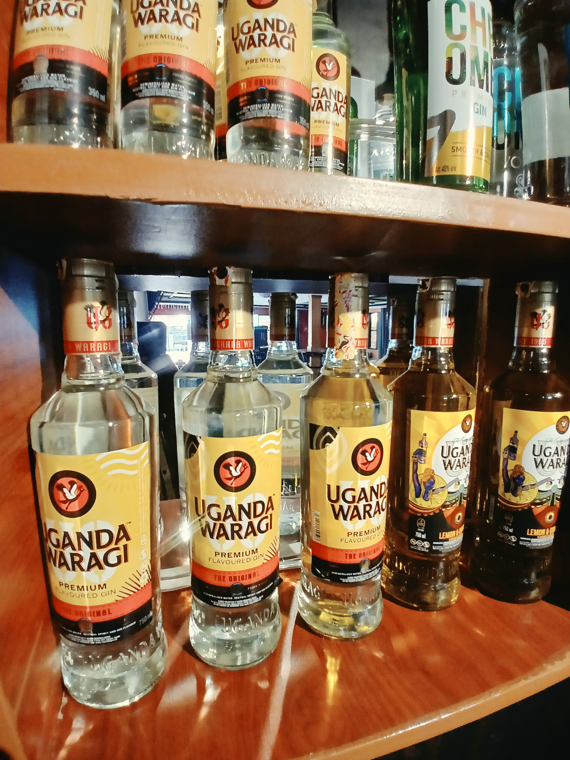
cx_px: 285
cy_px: 380
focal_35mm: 17
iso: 125
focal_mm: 1.4
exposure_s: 1/33.3
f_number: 2.2
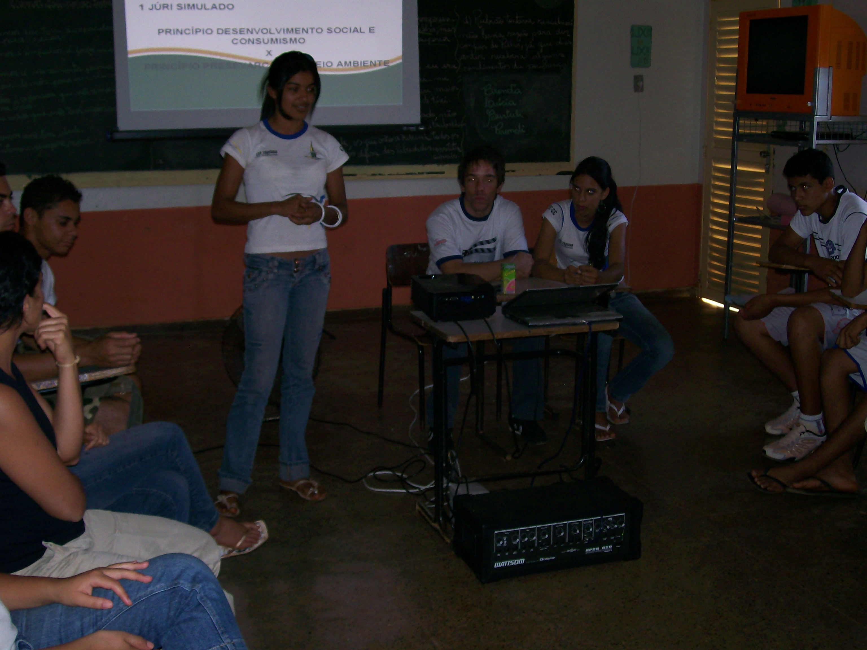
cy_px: 325
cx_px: 434
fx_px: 1127
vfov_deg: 32.2
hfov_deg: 42.1
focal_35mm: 45
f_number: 3
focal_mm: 7.6
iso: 80
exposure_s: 1/73.1
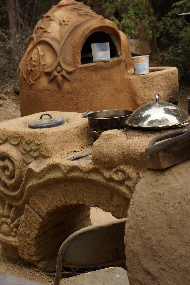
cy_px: 142
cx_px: 95
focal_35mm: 75
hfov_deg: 18.2
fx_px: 594
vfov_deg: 27.0
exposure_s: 1/160
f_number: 7.1
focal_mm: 50
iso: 100
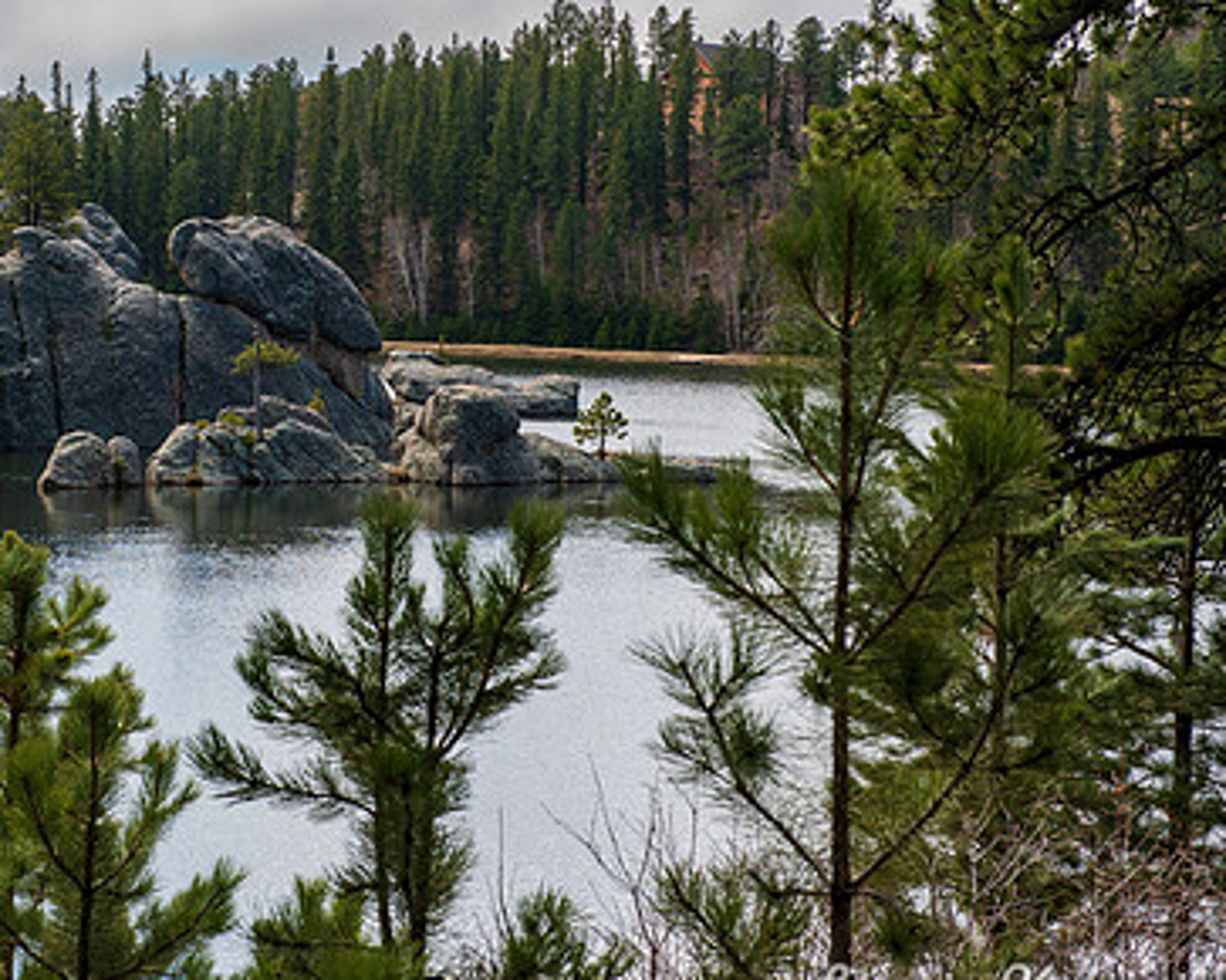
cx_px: 304
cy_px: 392
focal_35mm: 105
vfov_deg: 14.6
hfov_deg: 18.2
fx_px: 3808
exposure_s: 1/400
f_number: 11
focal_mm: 70
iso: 250
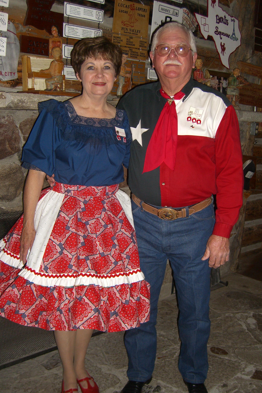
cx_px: 132
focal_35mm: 40
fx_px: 437
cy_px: 199
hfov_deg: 33.4
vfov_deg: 48.5
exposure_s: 1/60
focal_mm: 7.9
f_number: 2.8
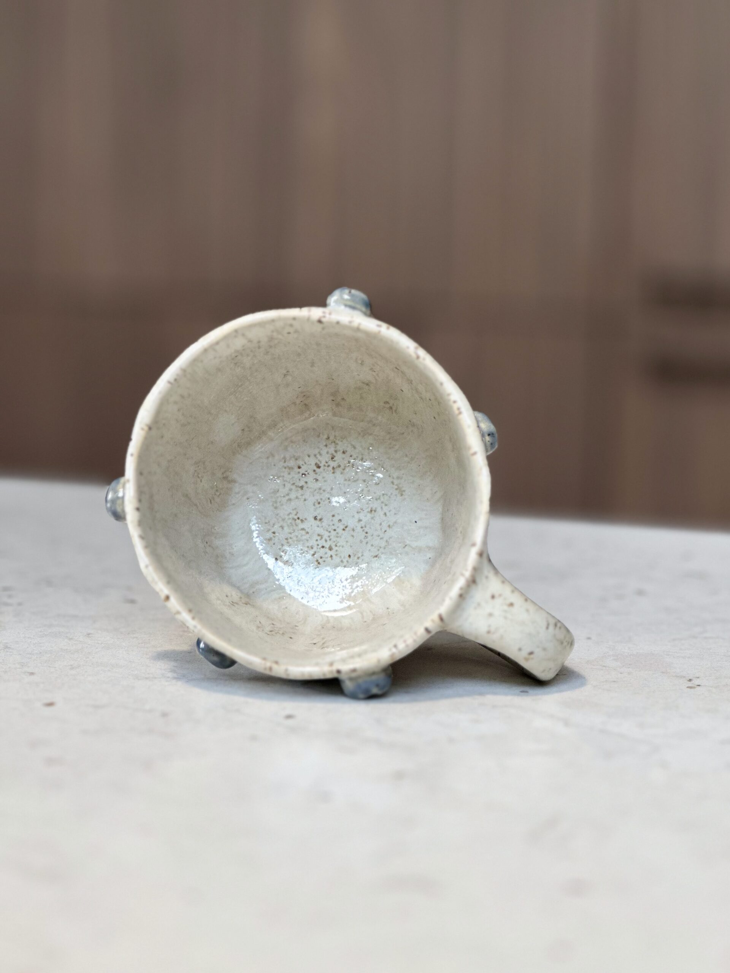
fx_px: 2165
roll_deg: -1.9
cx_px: 365
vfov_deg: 25.3
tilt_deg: -9.3
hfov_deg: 19.1
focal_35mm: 77
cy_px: 486
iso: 125
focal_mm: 9
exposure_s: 1/50
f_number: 2.8
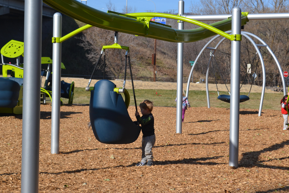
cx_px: 141
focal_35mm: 91
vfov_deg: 15.0
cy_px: 91
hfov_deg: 22.4
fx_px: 731
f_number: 8
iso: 100
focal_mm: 48
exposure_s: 1/250
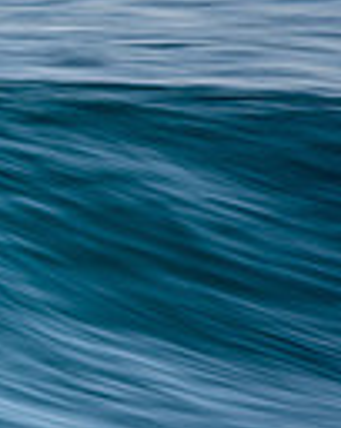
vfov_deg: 0.6
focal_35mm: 3189
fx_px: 40327
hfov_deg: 0.5
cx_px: -425
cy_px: 232
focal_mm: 500
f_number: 10
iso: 100
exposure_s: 1/20
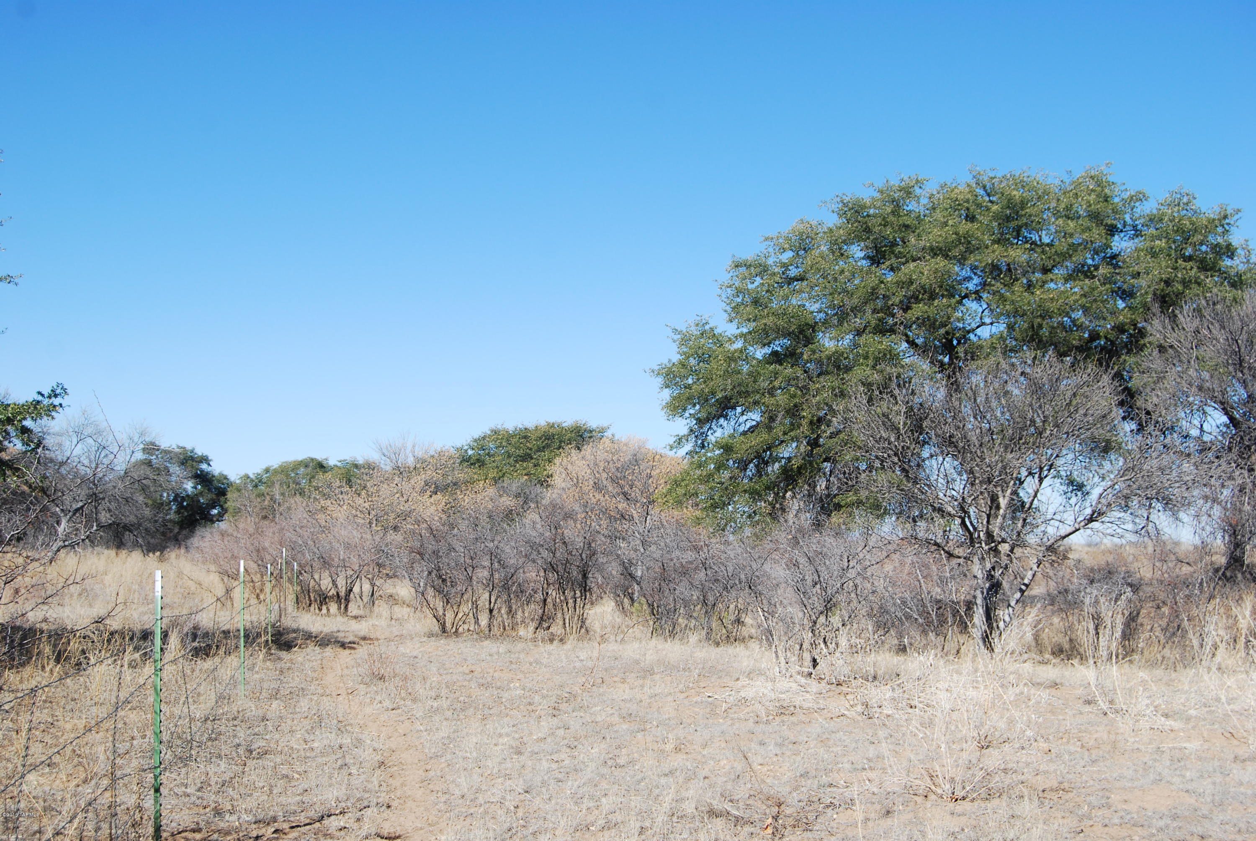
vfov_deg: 34.3
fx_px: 1362
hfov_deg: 49.5
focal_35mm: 39
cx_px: 628
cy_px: 420
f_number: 7.1
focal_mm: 26
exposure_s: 1/200
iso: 100
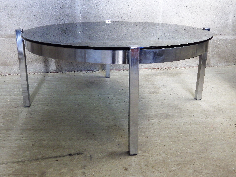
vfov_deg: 39.6
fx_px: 245
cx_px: 116
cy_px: 91
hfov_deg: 51.4
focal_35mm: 36
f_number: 3.4
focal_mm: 6.2
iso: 400
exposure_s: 1/50
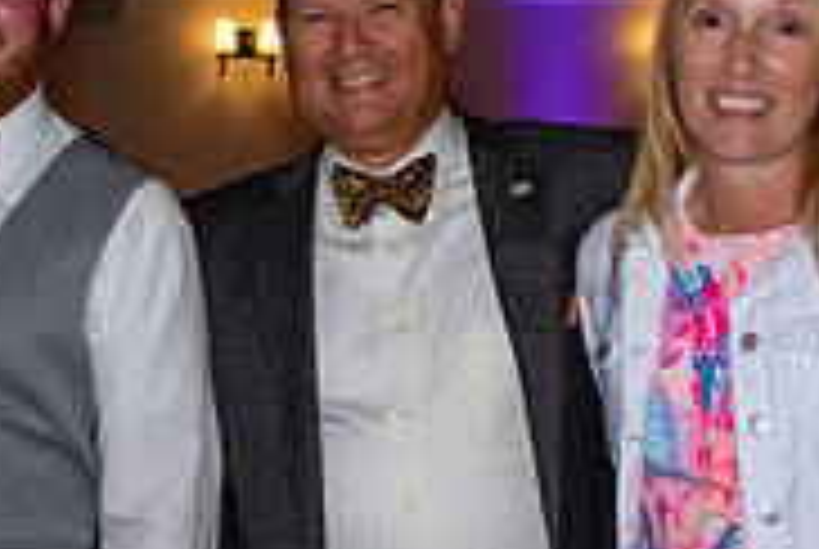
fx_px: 2028
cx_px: 189
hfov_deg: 22.6
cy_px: 268
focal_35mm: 89
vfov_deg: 15.4
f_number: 7.1
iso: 1600
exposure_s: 1/100
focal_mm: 18.8
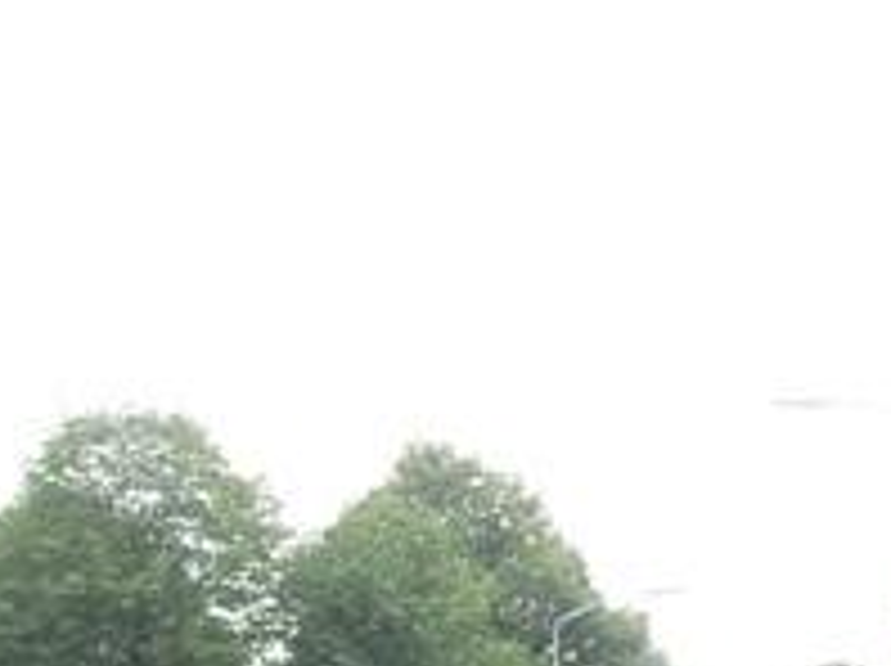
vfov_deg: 12.0
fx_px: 3162
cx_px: 734
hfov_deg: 15.9
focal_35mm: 123
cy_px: 414
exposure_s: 1/125
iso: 100
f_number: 2.8
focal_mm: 7.9
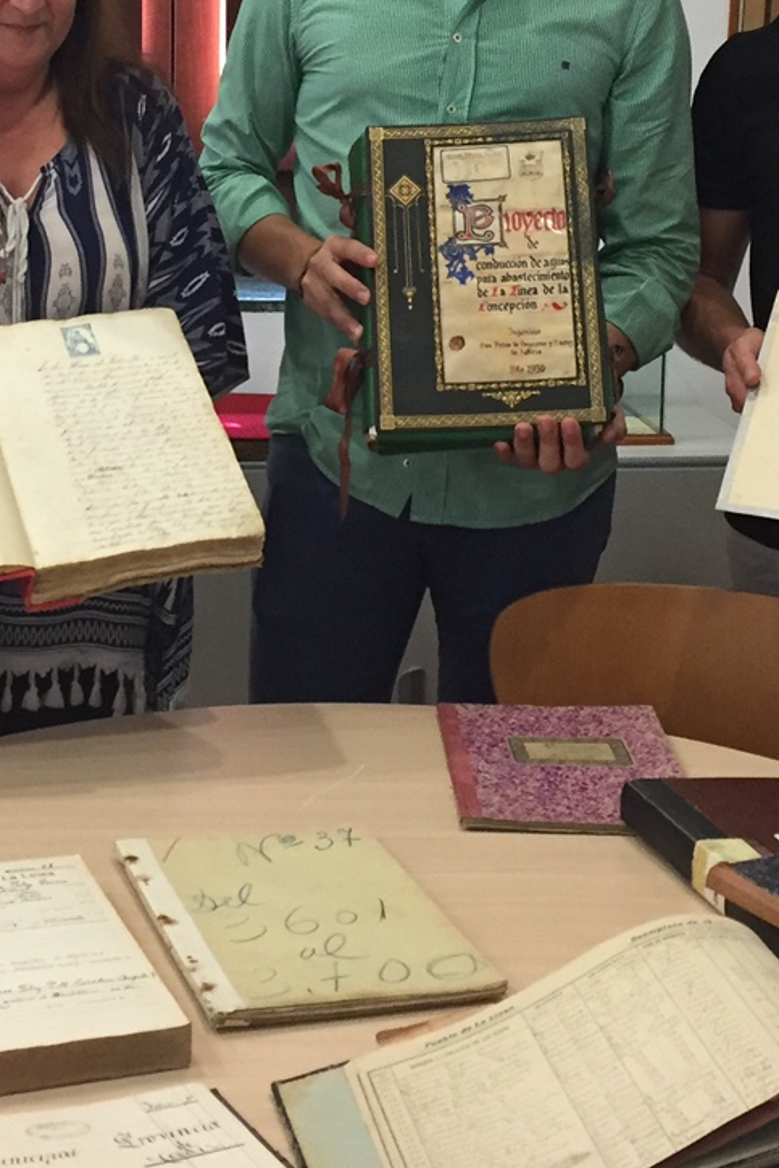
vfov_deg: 29.2
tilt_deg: -7.9
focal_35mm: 68
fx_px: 2206
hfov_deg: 19.9
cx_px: 248
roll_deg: -0.6
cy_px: 282
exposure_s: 1/33
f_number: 2.2
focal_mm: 4.15
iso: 200
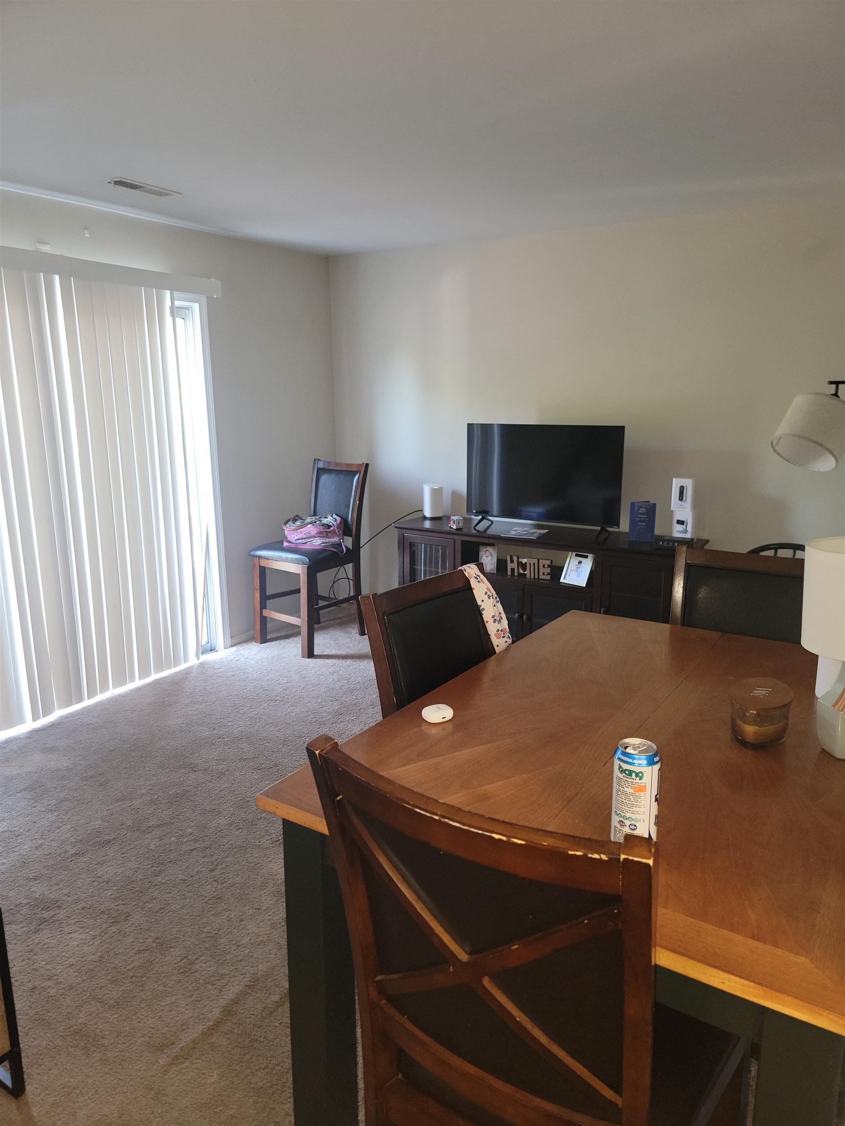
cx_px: 422
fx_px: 781
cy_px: 563
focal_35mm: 24
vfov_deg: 71.6
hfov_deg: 56.8
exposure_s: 1/20
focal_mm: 6.7
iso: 125
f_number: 1.8
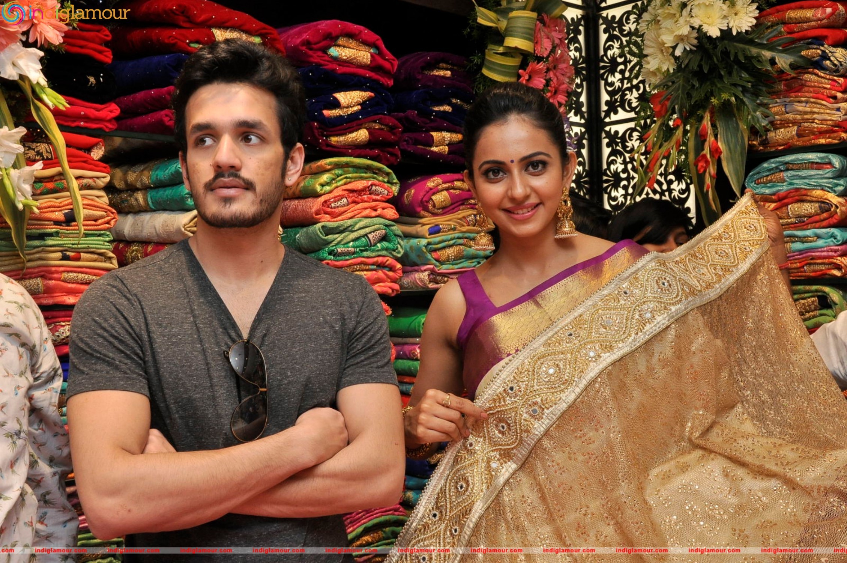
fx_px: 917
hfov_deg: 49.6
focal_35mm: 39
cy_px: 282
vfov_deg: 34.1
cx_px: 424
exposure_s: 1/125
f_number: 11
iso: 800
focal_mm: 26
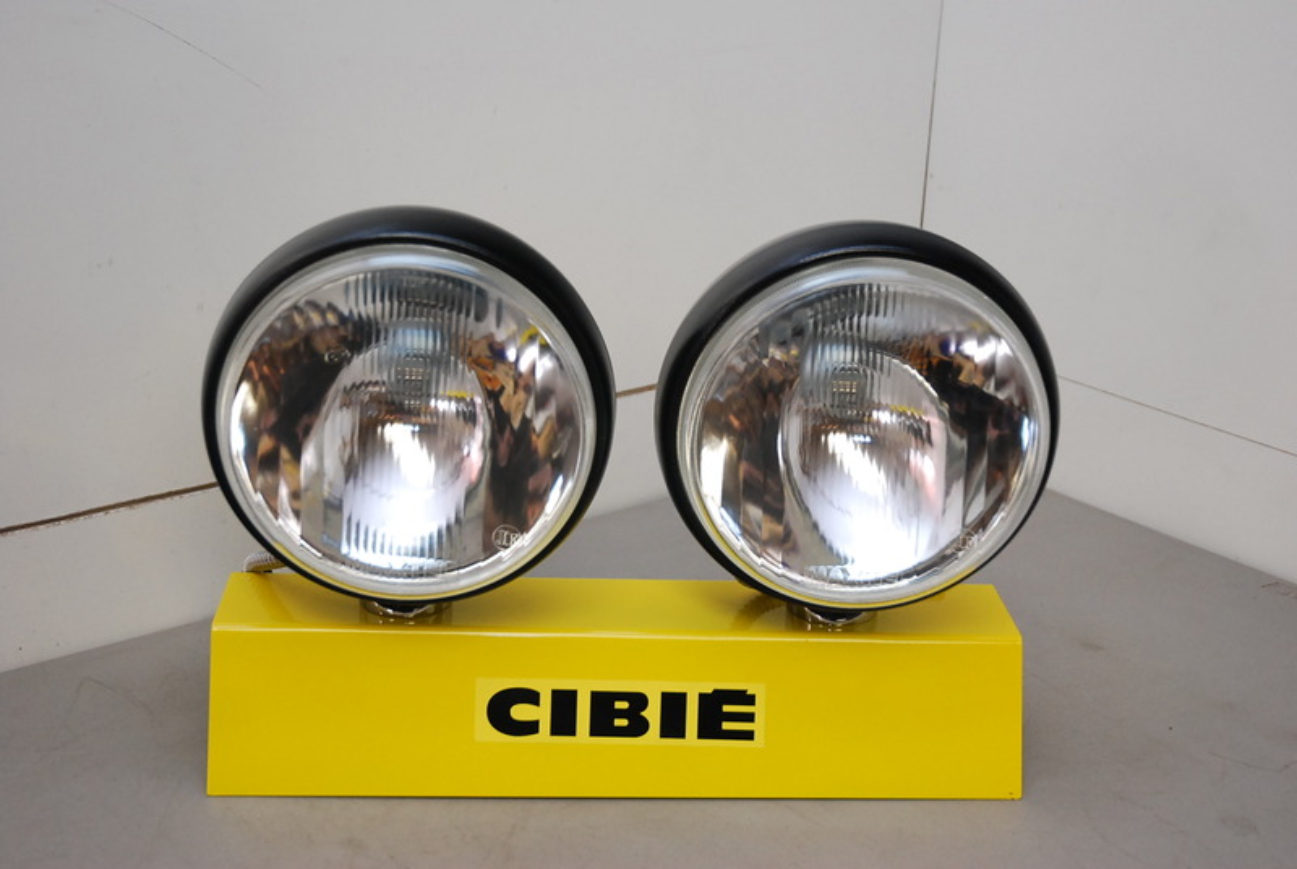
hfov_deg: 37.8
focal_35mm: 52
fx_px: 1894
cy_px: 434
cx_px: 648
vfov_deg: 25.8
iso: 800
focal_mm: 35
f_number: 4.2
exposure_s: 1/60
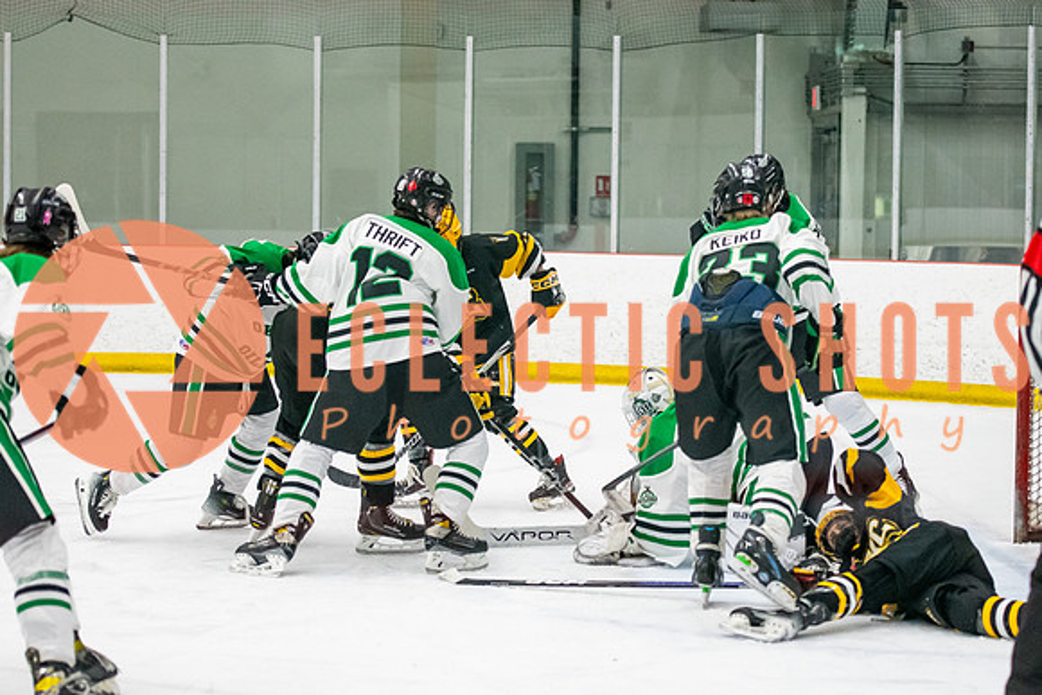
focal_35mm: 112
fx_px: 3234
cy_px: 347
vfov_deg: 12.3
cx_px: 601
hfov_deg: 18.3
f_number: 2.8
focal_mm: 75
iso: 4000
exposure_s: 1/800
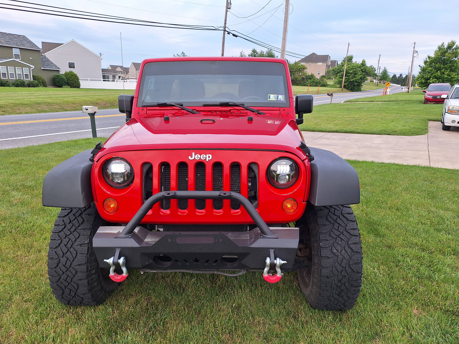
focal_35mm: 23
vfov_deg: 58.9
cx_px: 230
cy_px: 172
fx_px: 305
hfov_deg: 73.9
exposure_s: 1/250
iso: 40
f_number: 1.8
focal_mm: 5.54
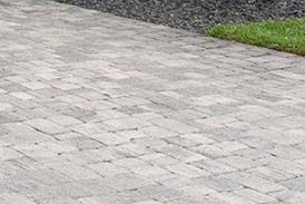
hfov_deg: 16.6
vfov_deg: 12.4
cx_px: -223
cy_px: -103
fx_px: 890
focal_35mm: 105
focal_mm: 18
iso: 80
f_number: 9
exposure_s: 1/50
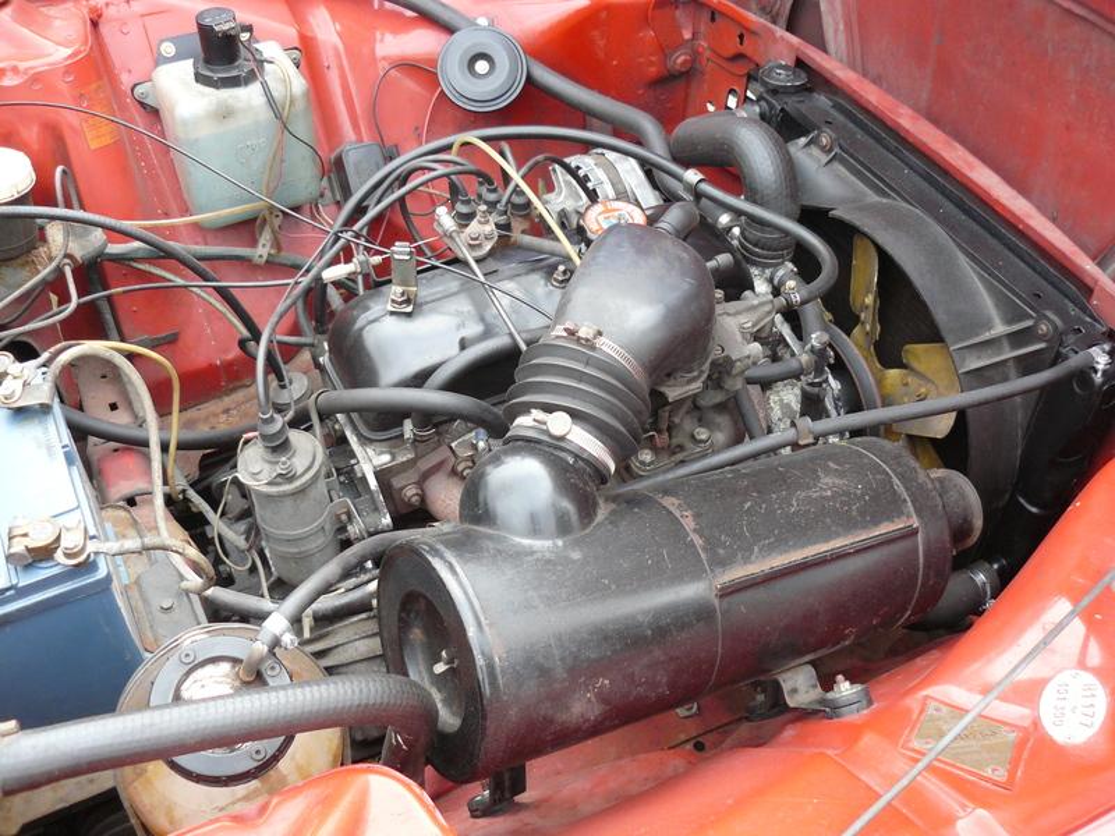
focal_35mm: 36
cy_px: 418
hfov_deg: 51.4
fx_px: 1160
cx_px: 558
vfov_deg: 39.7
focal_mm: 6
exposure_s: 1/125
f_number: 2.8
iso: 200
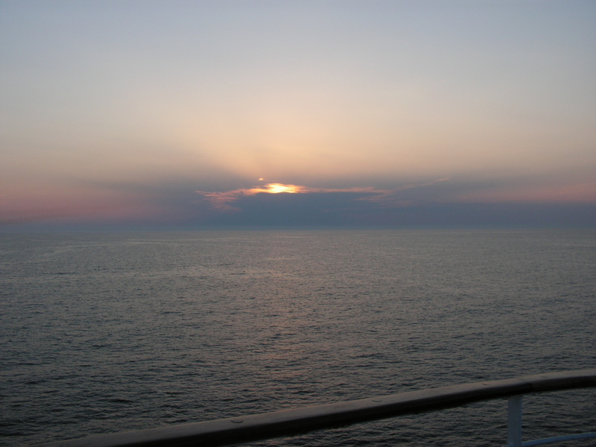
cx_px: 298
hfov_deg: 51.4
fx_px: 620
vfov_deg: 39.7
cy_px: 224
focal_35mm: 36
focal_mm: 6
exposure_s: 1/320
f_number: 3.2
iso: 50
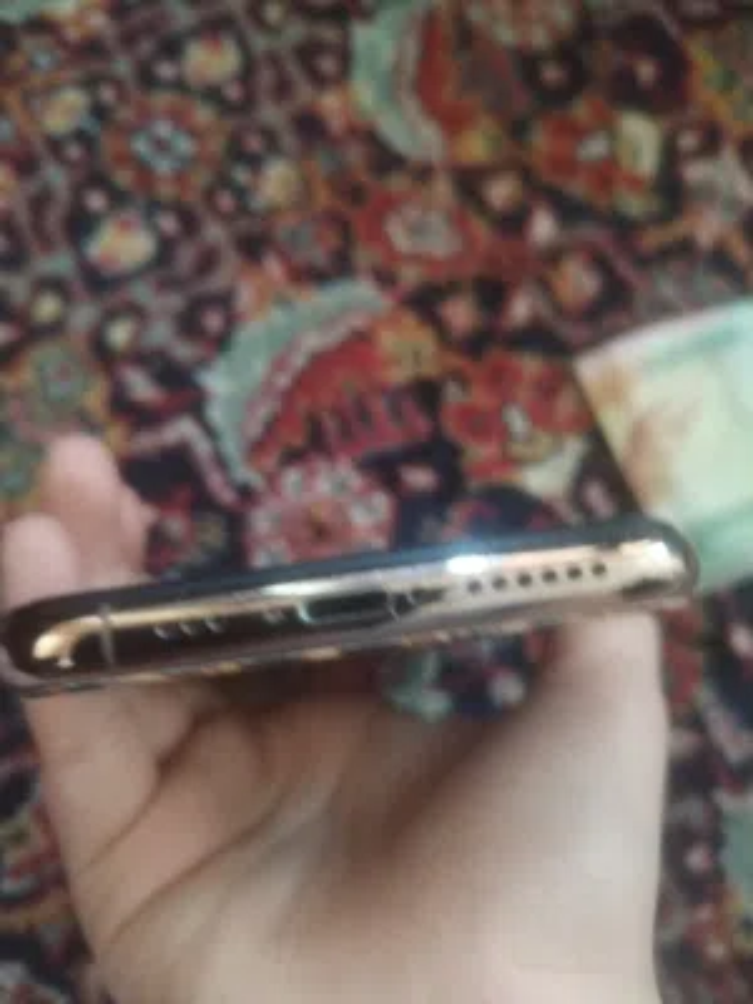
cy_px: 502
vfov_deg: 67.3
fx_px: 754
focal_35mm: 26
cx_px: 376
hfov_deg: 53.1
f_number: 1.8
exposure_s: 1/25
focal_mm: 4.75
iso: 1369
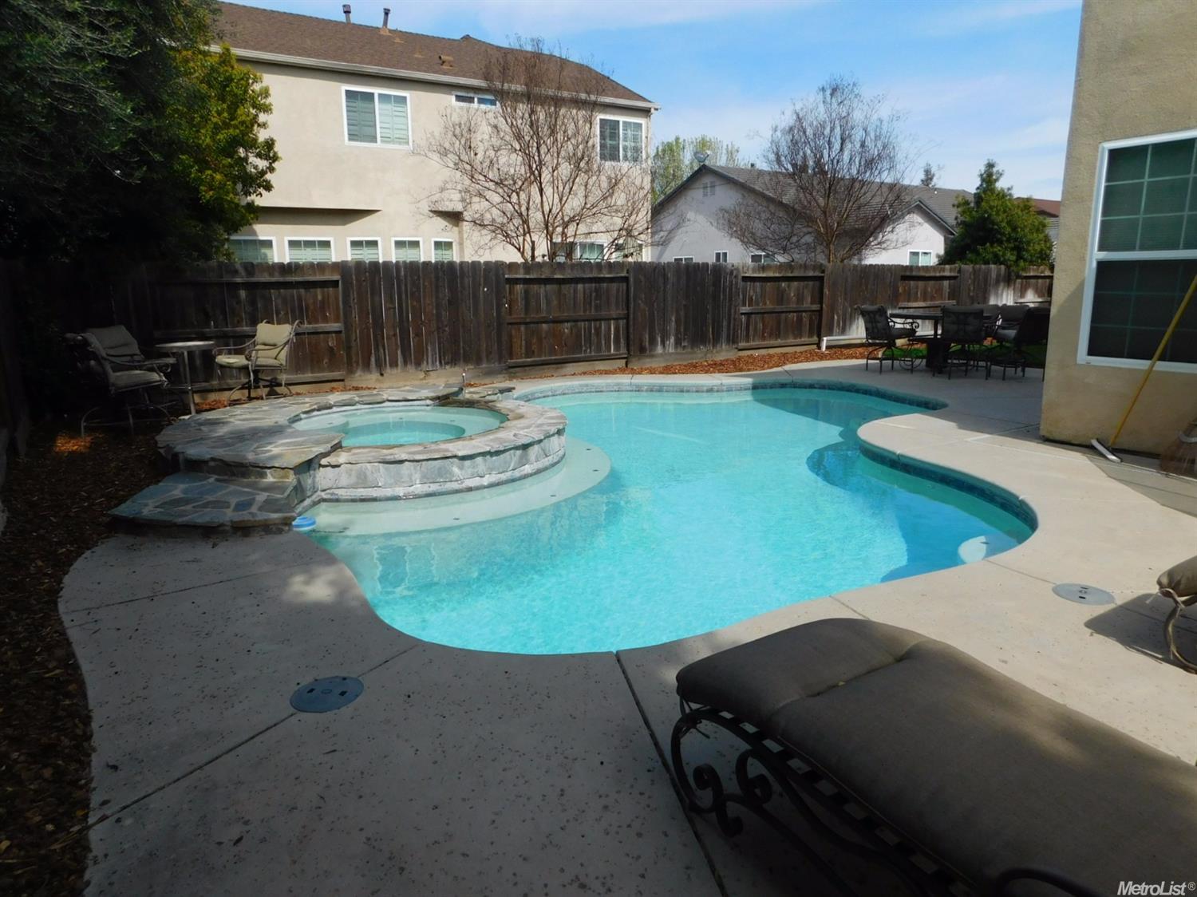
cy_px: 448
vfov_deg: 58.9
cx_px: 598
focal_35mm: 23
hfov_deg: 73.9
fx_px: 795
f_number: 6
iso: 125
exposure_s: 1/500
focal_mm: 4
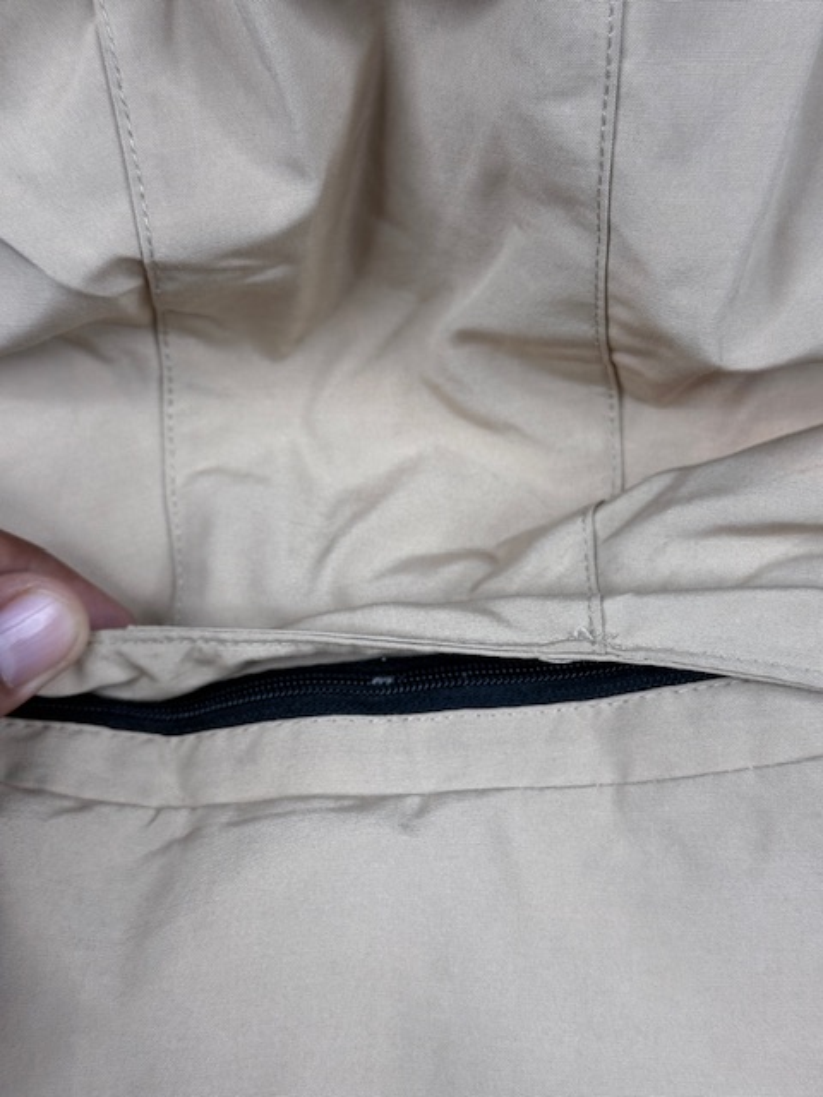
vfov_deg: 39.7
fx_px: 1522
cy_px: 548
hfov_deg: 30.3
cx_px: 412
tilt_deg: -46.2
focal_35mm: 48
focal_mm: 6.76
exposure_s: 1/168
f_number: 1.78
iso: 64
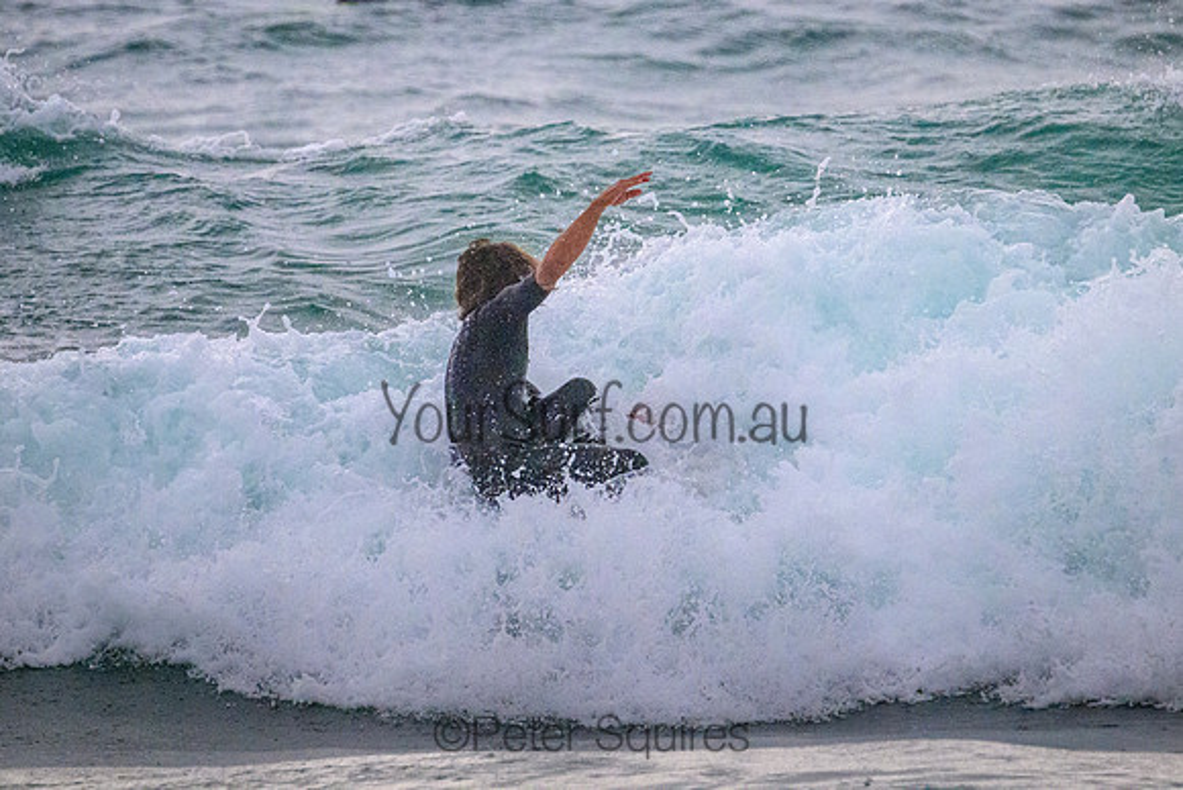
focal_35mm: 730
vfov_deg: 1.9
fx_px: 24009
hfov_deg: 2.8
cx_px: 590
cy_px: 309
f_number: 11
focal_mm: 600
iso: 10000
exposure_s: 1/2000
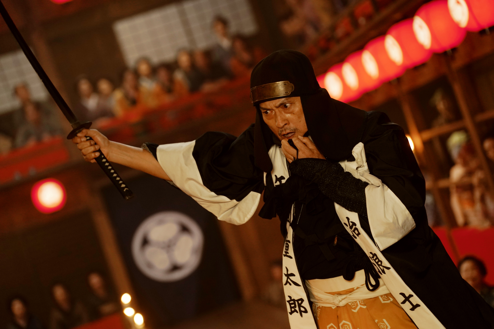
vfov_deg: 12.5
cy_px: 164
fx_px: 1509
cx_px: 247
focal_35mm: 110
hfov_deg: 18.6
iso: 2000
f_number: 3.2
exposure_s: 1/80
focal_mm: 110
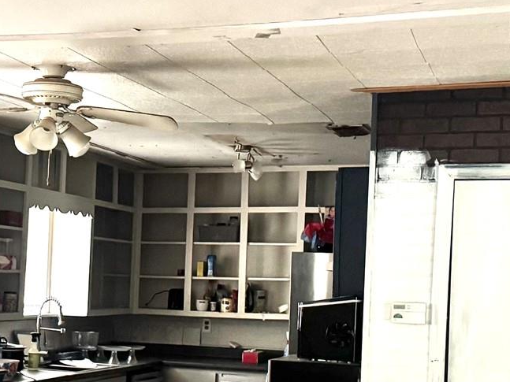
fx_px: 1120
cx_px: 86
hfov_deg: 25.1
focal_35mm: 76
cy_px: 281
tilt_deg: -0.5
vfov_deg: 19.3
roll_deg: -2.2
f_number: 1.78
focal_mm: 6.76
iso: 1000
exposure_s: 1/34
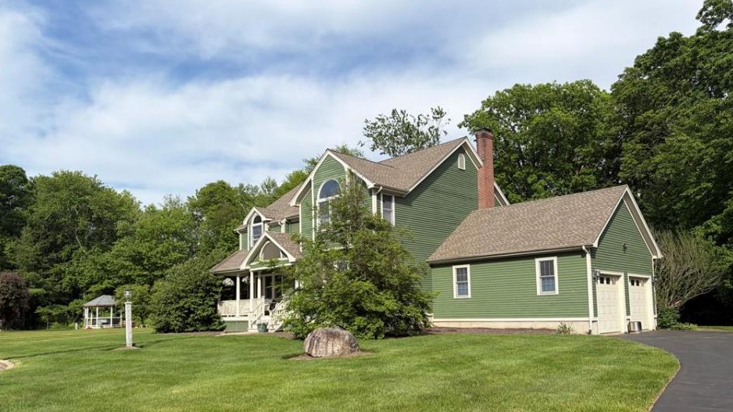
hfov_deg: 66.1
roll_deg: +1.4
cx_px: 373
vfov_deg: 39.8
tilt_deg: +3.8
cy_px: 267
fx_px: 563
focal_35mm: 29
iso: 50
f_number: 1.6
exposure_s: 1/3279
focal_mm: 5.96
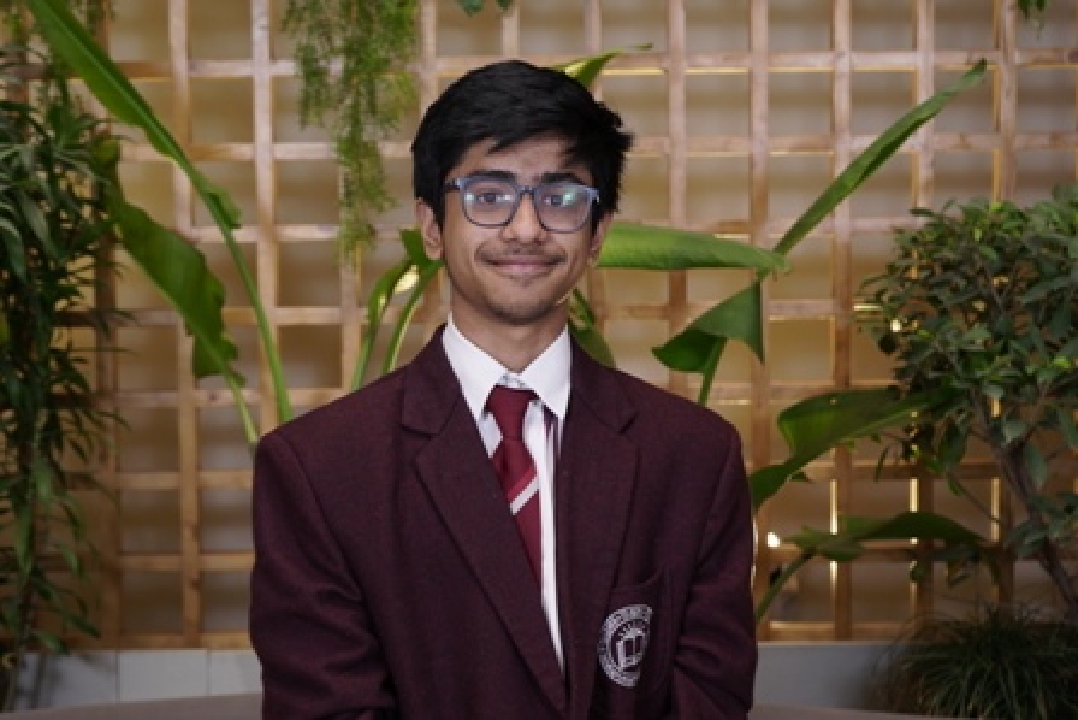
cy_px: 360
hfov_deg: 30.1
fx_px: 2007
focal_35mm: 67
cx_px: 539
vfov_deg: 20.3
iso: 320
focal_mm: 45
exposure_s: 1/80
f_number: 4.5
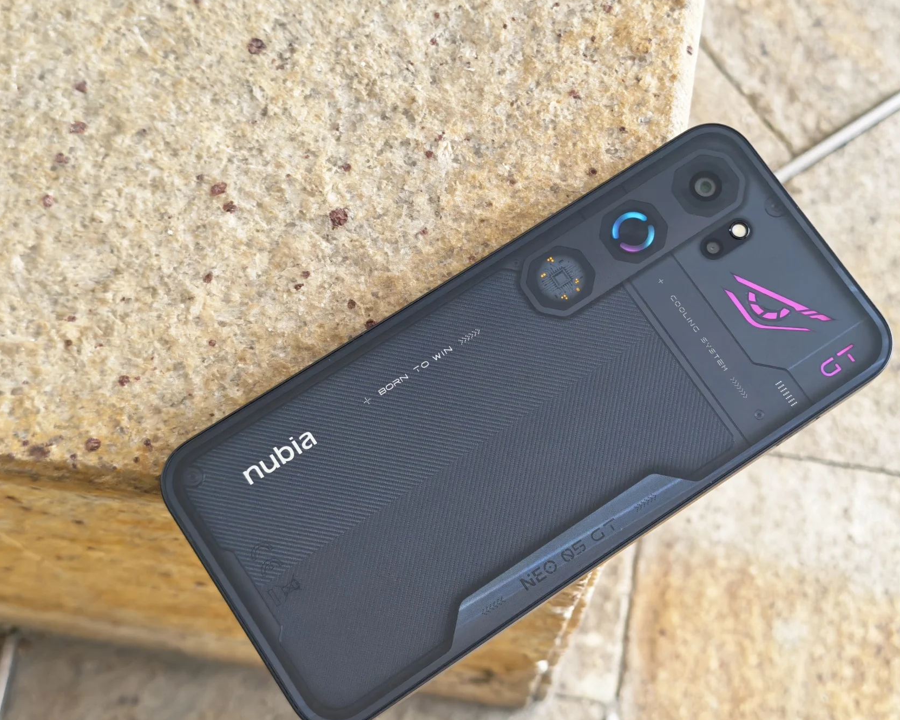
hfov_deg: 34.7
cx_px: 522
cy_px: 396
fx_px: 1438
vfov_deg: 28.1
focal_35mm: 54
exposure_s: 1/50
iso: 250
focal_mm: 5.4
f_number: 1.6
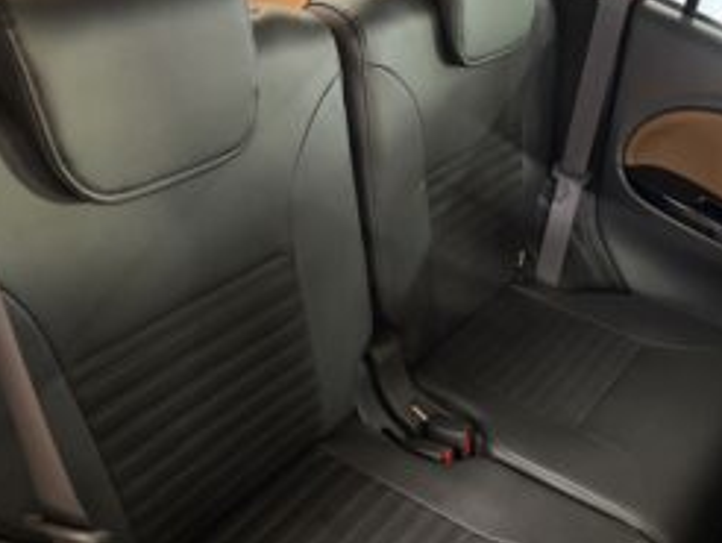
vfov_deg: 38.2
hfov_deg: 49.0
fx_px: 772
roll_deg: -17.0
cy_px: 368
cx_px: 496
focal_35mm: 37
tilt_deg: -40.0
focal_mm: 5.96
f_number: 1.6
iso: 1600
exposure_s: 1/17
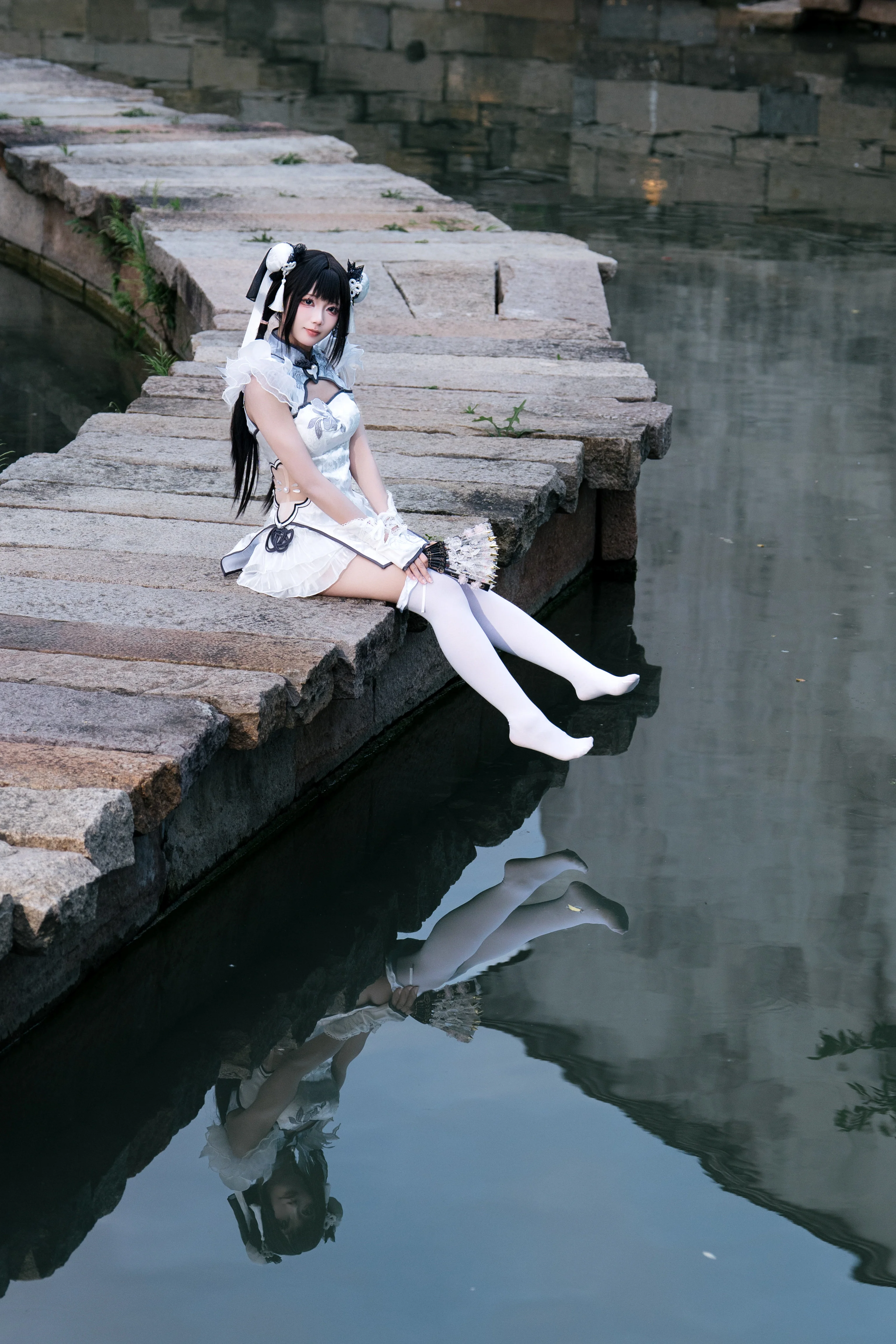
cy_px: 672
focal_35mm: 129
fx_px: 4816
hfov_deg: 10.6
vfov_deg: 15.9
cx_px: 448
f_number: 3.5
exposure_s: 1/200
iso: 640
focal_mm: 86
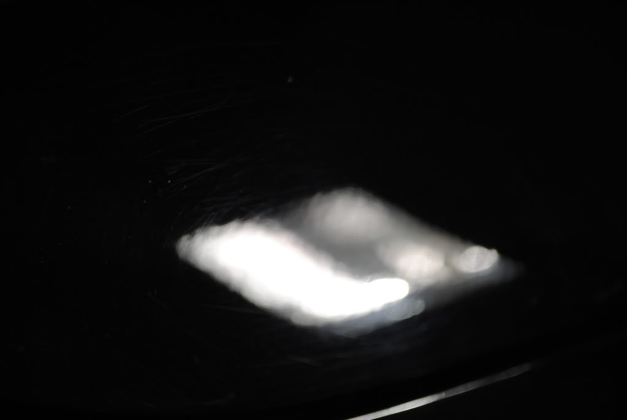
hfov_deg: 24.6
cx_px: 314
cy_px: 210
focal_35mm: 82
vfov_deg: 16.6
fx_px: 1439
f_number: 5.6
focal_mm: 55
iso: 100
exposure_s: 1/125
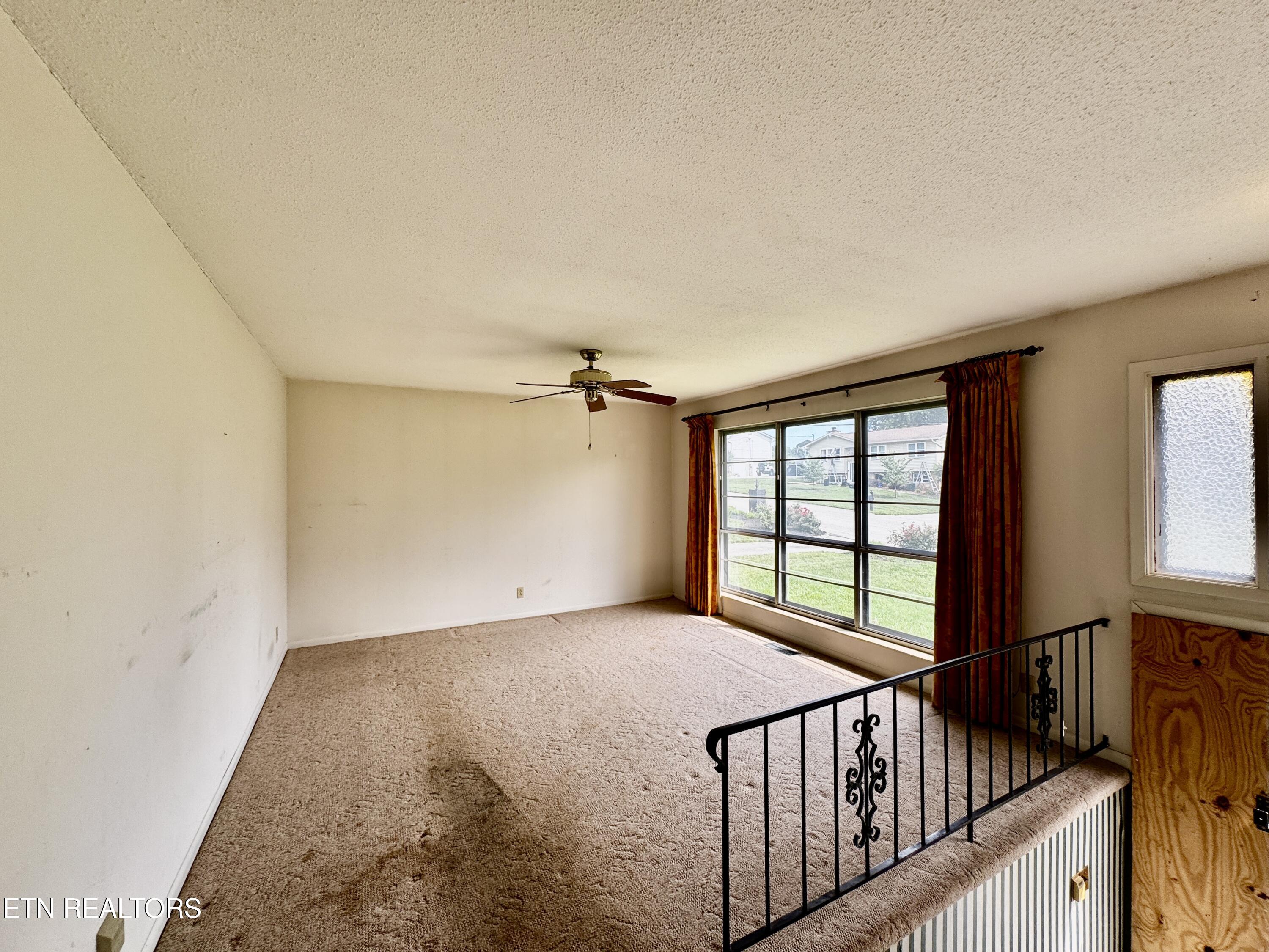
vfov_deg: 85.7
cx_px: 634
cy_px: 476
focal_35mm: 14
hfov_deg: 102.1
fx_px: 513
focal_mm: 2.22
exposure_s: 1/231
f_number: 2.2
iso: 40
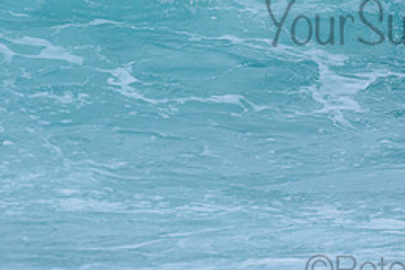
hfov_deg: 1.5
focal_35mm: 1414
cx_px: 535
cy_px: 17
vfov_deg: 1.0
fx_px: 15906
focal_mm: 500
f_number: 5.6
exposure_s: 1/2000
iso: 800
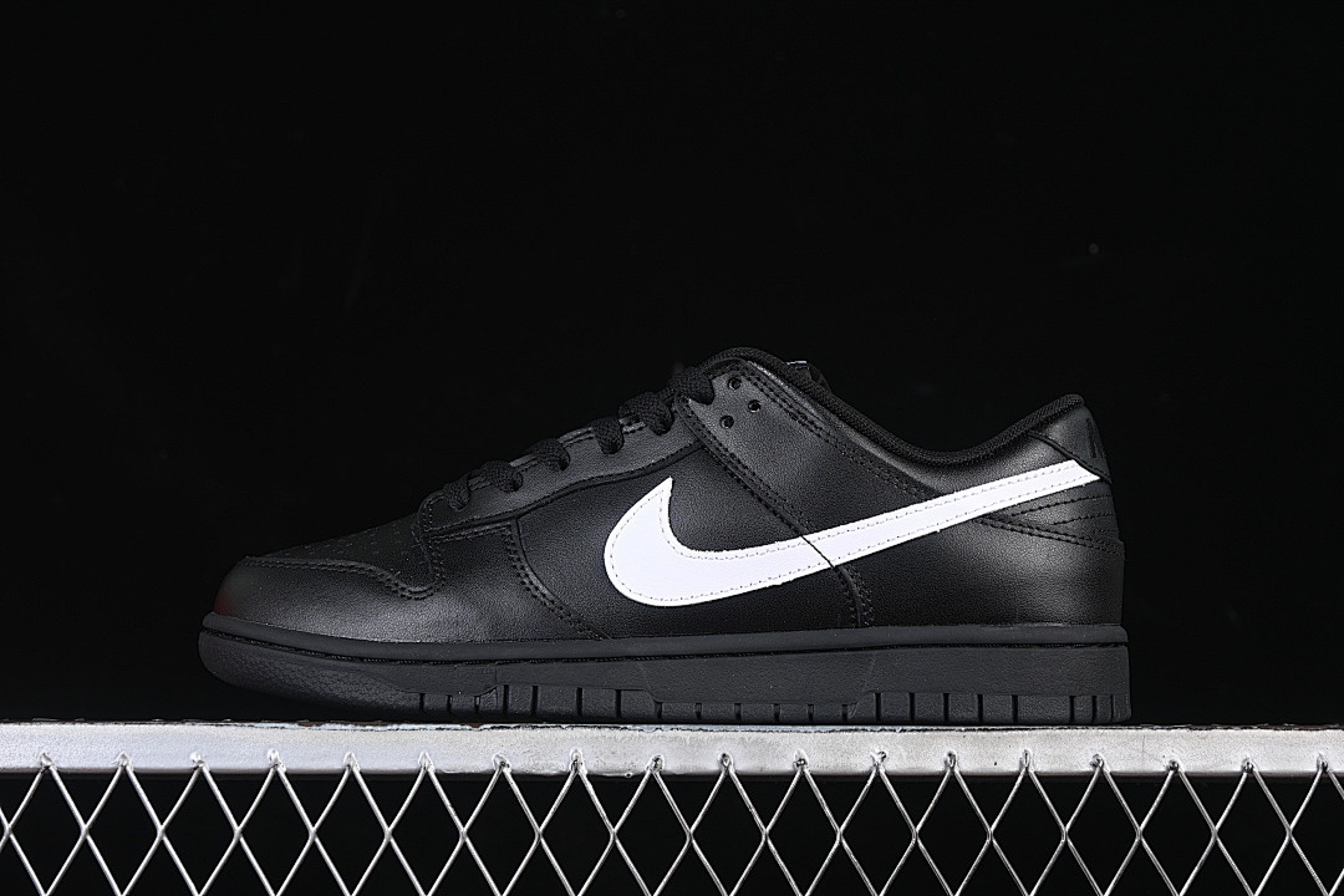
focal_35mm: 75
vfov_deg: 18.2
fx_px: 2800
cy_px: 448
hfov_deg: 27.0
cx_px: 672
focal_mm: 50
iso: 160
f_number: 6.3
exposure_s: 1/60
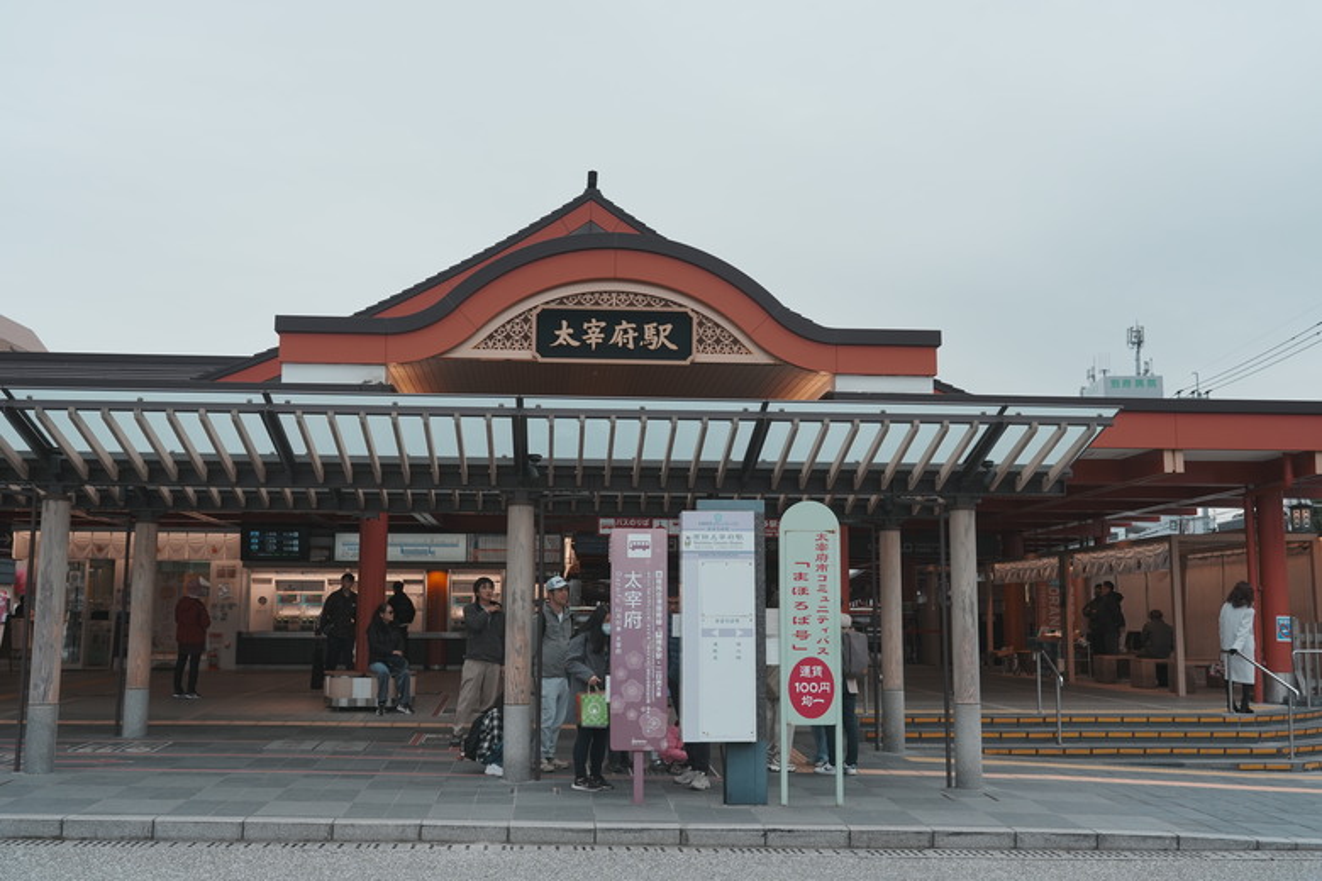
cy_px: 440
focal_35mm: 36
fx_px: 1322
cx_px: 661
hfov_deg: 53.1
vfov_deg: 36.9
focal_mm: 36
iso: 200
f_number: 5.6
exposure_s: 1/250
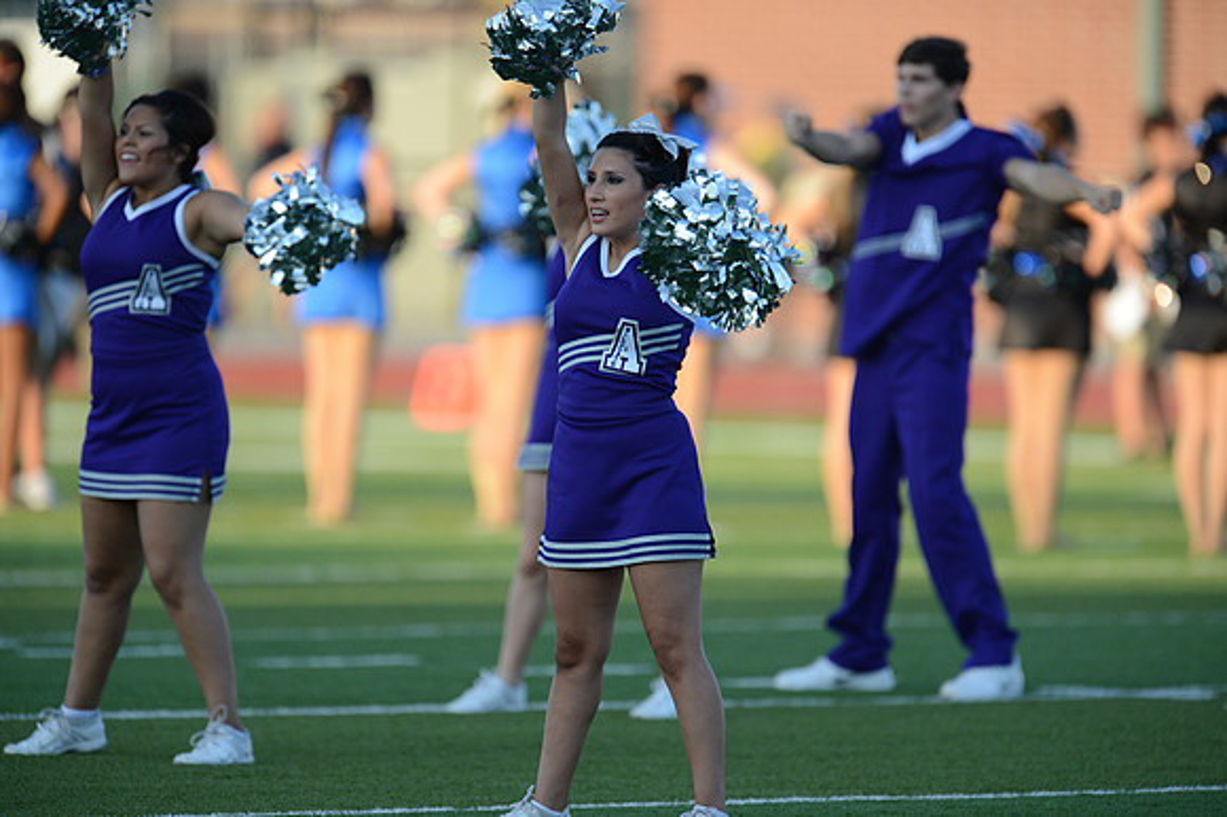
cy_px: 408
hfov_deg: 3.8
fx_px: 18734
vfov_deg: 2.5
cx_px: 614
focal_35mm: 550
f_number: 4
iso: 800
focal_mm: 550
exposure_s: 1/2000
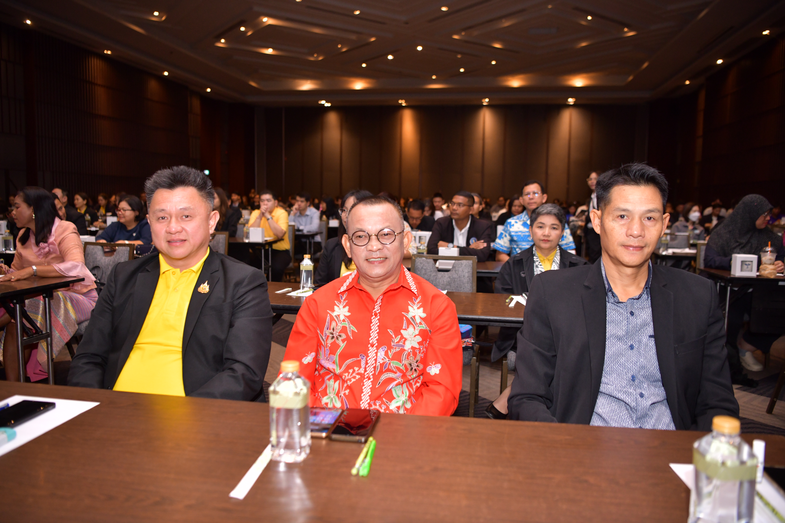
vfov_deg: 45.0
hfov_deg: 63.7
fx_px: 632
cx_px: 392
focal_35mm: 29
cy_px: 262
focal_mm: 29
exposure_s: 1/200
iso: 1000
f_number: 2.8
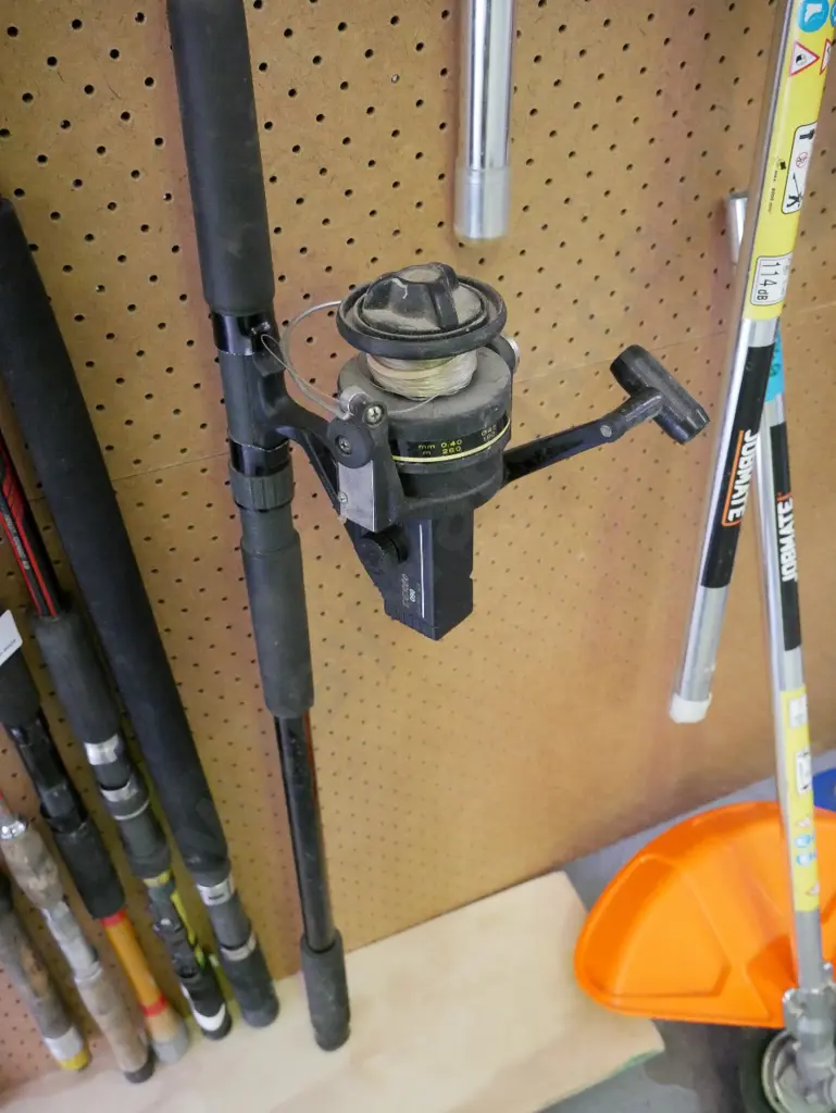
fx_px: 1094
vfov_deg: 53.9
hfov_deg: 41.8
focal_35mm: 34
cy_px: 556
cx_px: 418
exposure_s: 1/50
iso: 6400
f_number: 5.6
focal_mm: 17
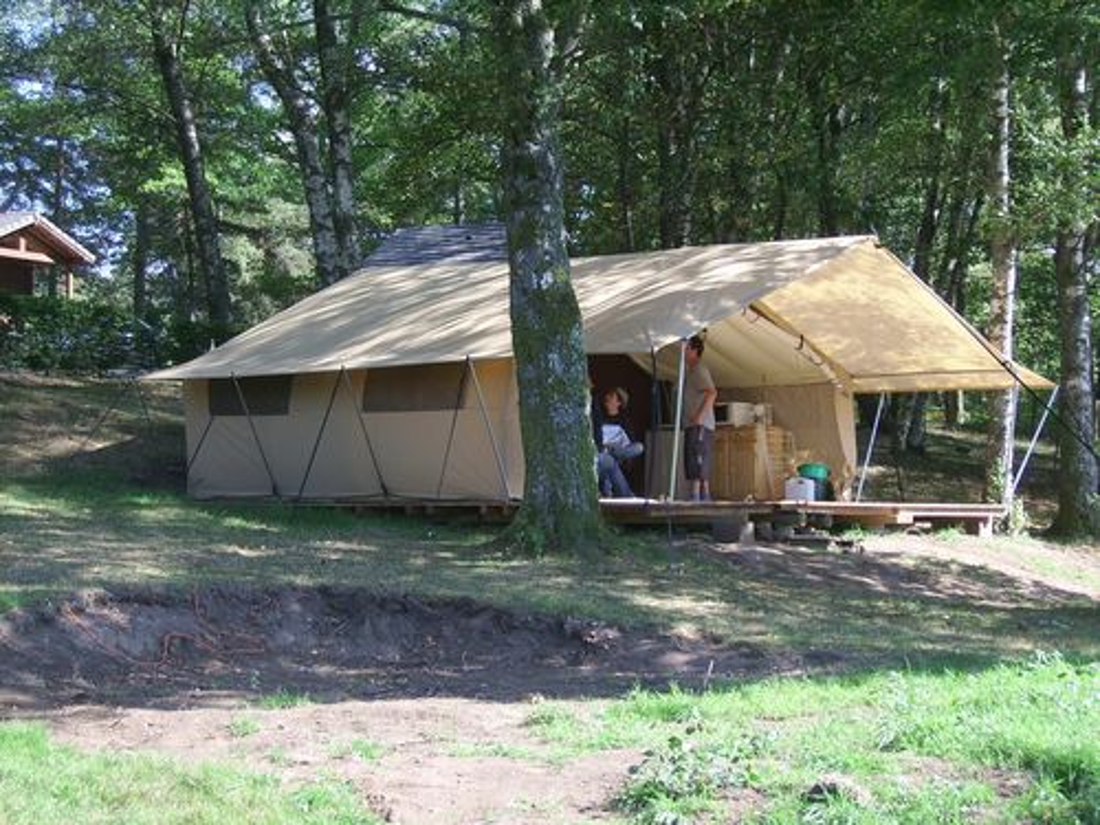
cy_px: 412
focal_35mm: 74
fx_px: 2352
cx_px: 550
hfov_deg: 26.3
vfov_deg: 19.9
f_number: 4
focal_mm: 12.33
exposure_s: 1/136
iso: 50
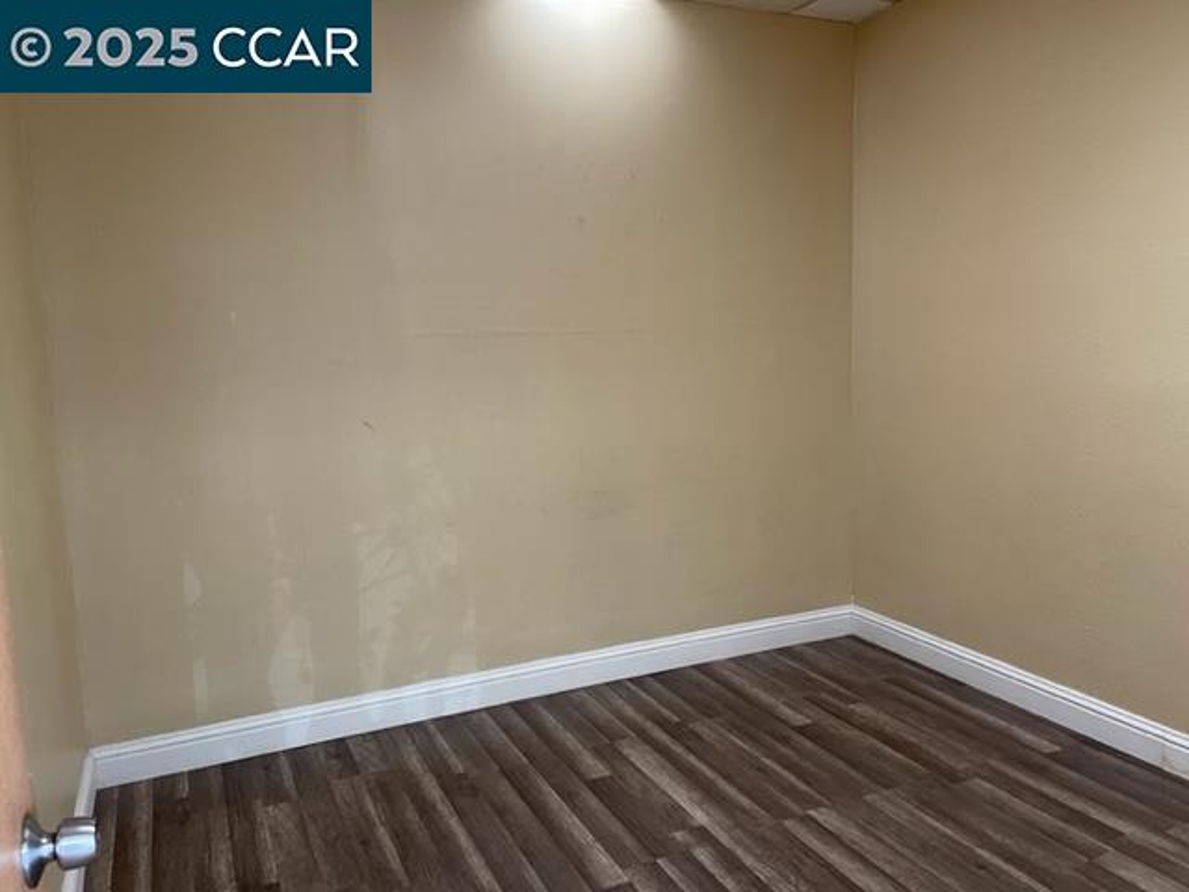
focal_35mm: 26
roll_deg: +1.1
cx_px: 594
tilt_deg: -7.4
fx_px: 893
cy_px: 446
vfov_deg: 53.1
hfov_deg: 67.3
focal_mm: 5.1
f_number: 1.6
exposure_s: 1/60
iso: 250
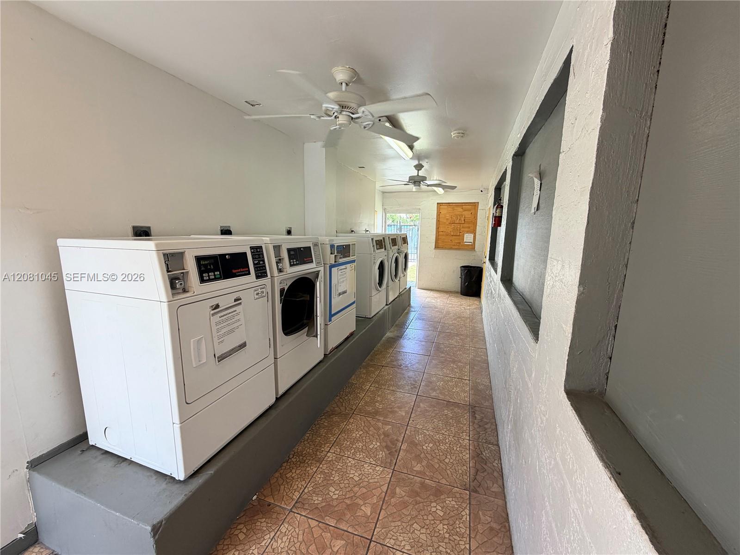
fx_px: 299
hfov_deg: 102.1
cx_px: 370
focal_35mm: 14
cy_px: 278
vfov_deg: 85.7
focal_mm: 2.22
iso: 80
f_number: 2.2
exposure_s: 1/121
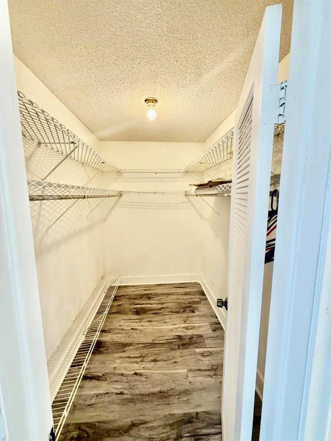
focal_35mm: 14
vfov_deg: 102.1
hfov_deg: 85.7
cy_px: 220
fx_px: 178
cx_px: 166
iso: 250
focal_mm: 2.22
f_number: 2.2
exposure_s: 1/60
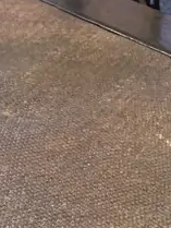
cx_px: 233
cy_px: 535
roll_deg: -0.6
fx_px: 934
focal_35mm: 142
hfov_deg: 10.2
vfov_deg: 11.6
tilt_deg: -38.8
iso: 50
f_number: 2.2
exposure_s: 1/17
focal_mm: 4.15
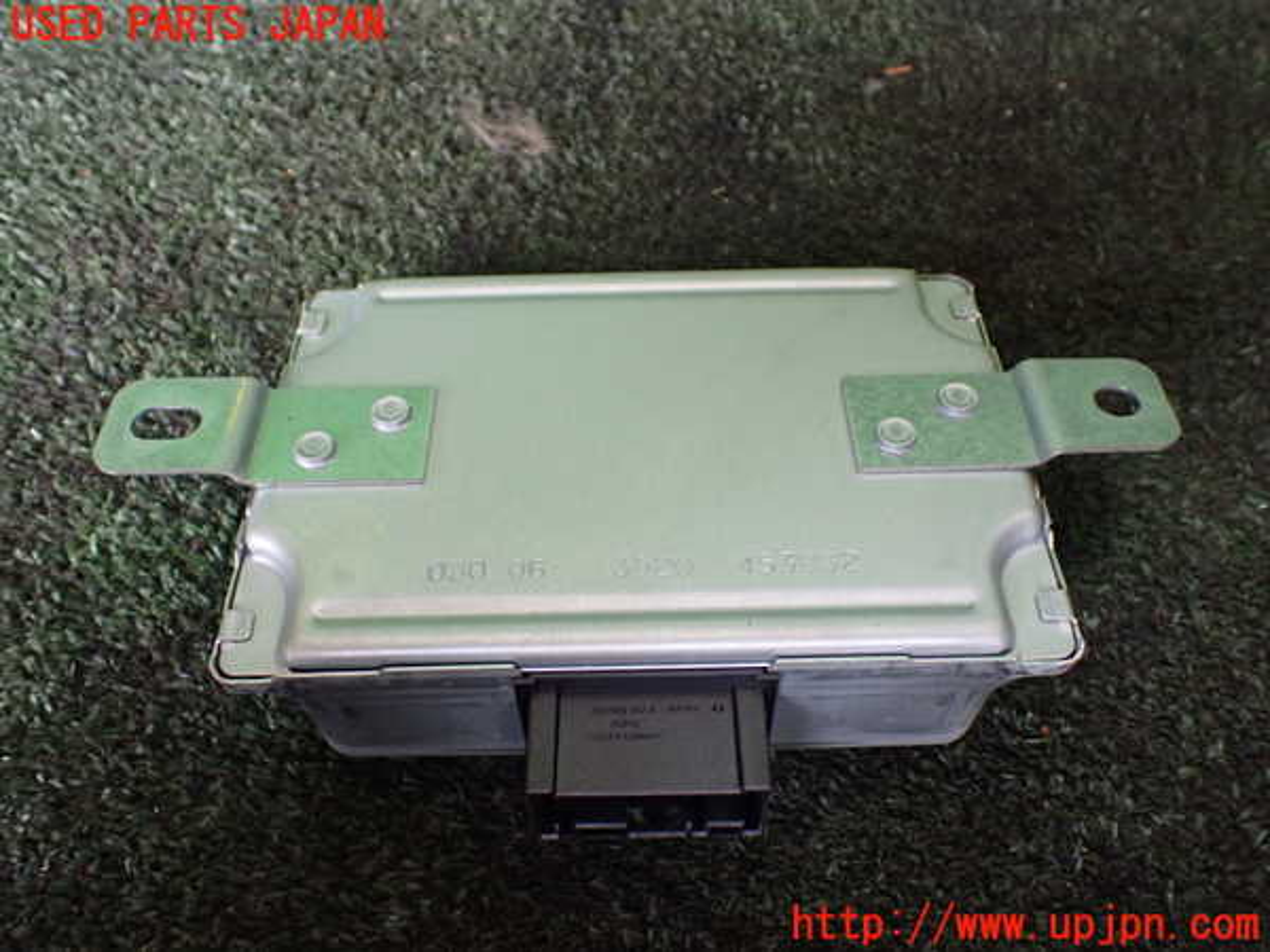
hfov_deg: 60.0
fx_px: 1101
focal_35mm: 30
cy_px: 476
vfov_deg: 46.8
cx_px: 635
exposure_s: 1/125
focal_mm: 5.4
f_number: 2.3
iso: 640
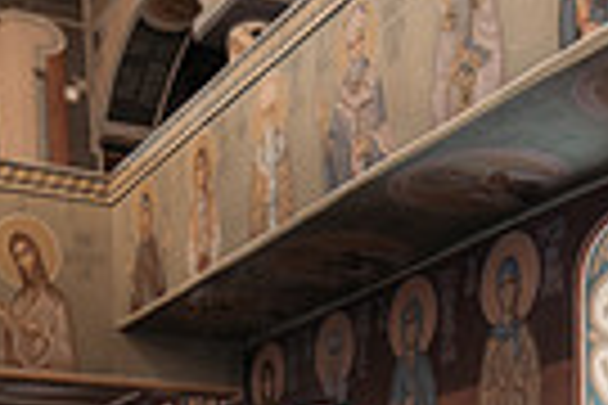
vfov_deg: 16.0
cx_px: 300
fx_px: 1199
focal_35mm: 71
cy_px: 744
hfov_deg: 28.5
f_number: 2.8
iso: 4000
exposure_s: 1/200
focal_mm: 15
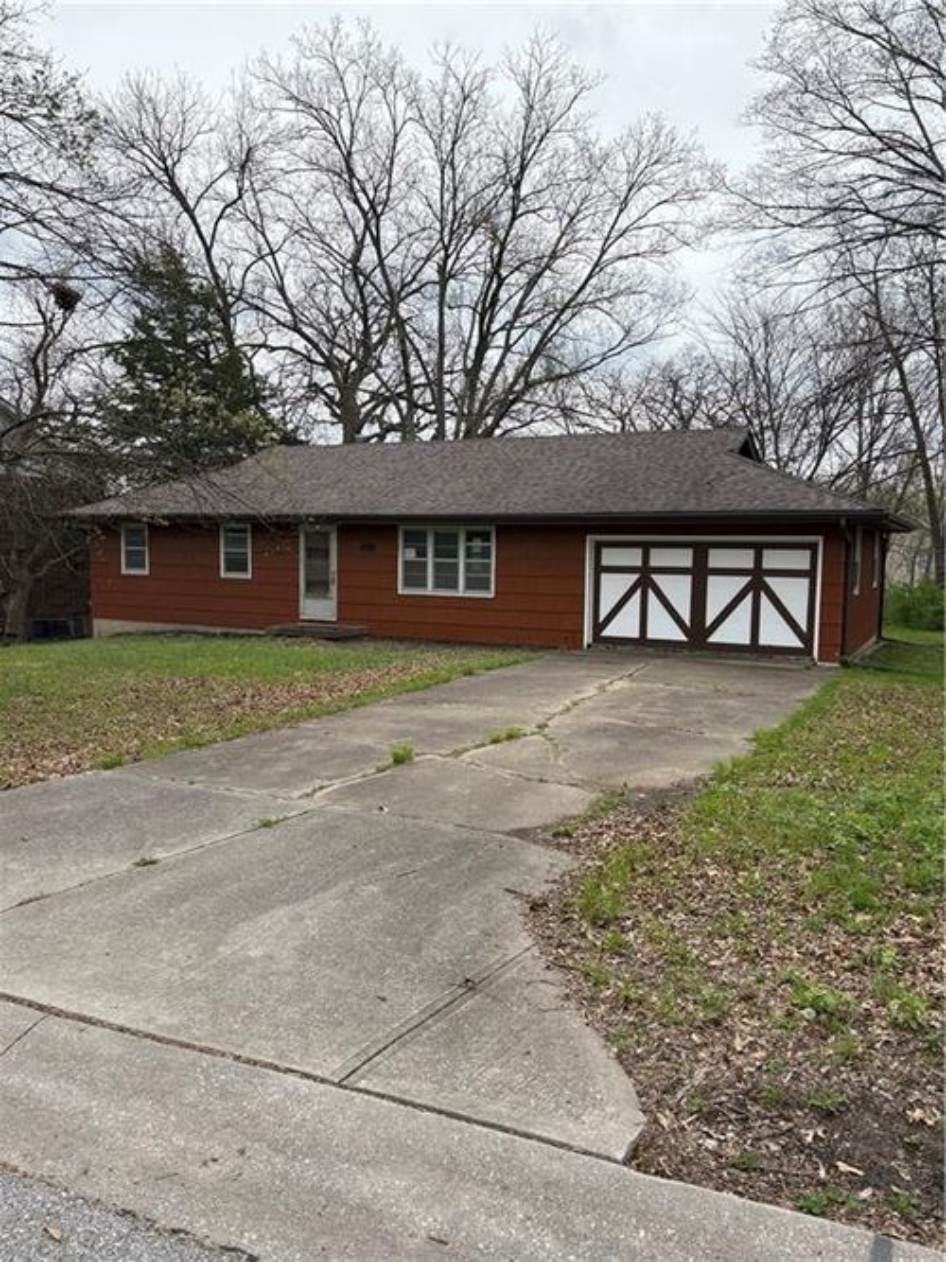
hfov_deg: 53.0
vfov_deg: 67.3
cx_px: 473
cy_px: 631
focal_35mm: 26
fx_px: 948
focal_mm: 5.96
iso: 50
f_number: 1.6
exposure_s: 1/2985
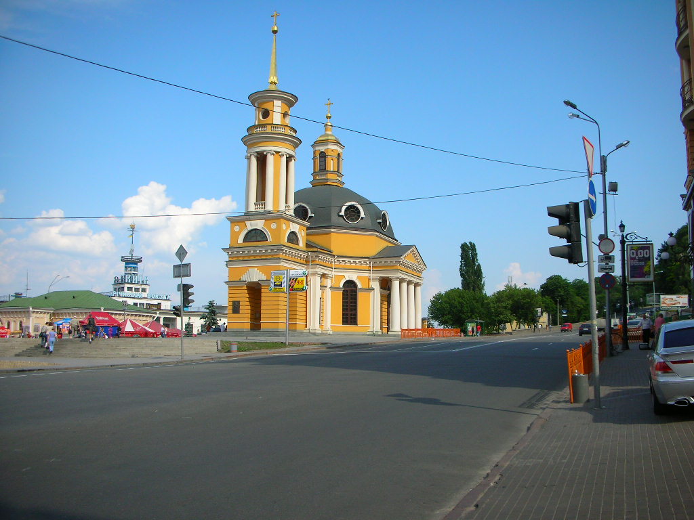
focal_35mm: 35
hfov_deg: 52.6
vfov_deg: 40.7
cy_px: 260
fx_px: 702
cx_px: 347
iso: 50
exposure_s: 1/140
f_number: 8.5
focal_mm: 5.8
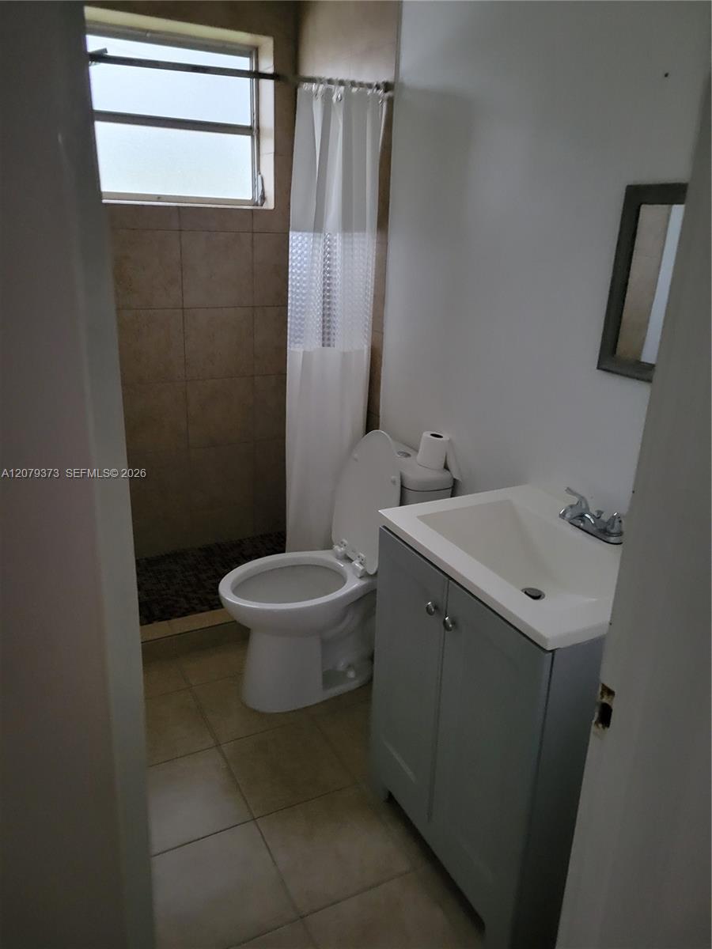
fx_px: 713
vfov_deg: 67.3
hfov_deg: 53.1
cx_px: 356
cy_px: 474
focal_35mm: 26
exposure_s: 1/24
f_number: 1.8
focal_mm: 5.4
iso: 1000
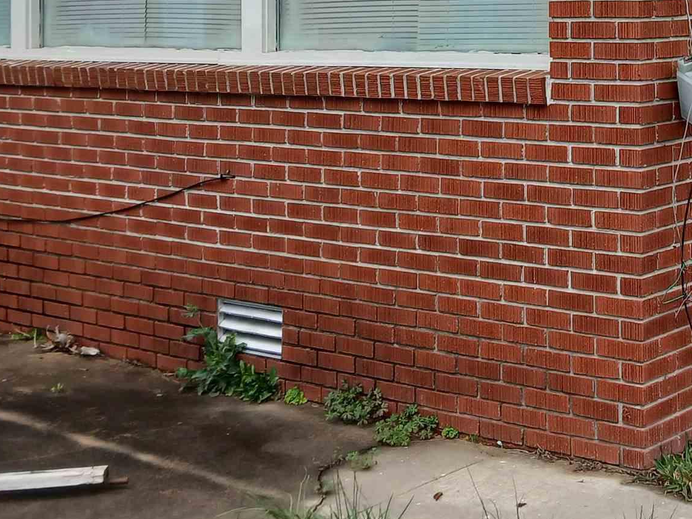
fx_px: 1400
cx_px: 682
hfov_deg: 26.4
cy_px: -93
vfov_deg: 19.8
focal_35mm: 70
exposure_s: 1/126
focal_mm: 3.98
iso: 20
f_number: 1.8
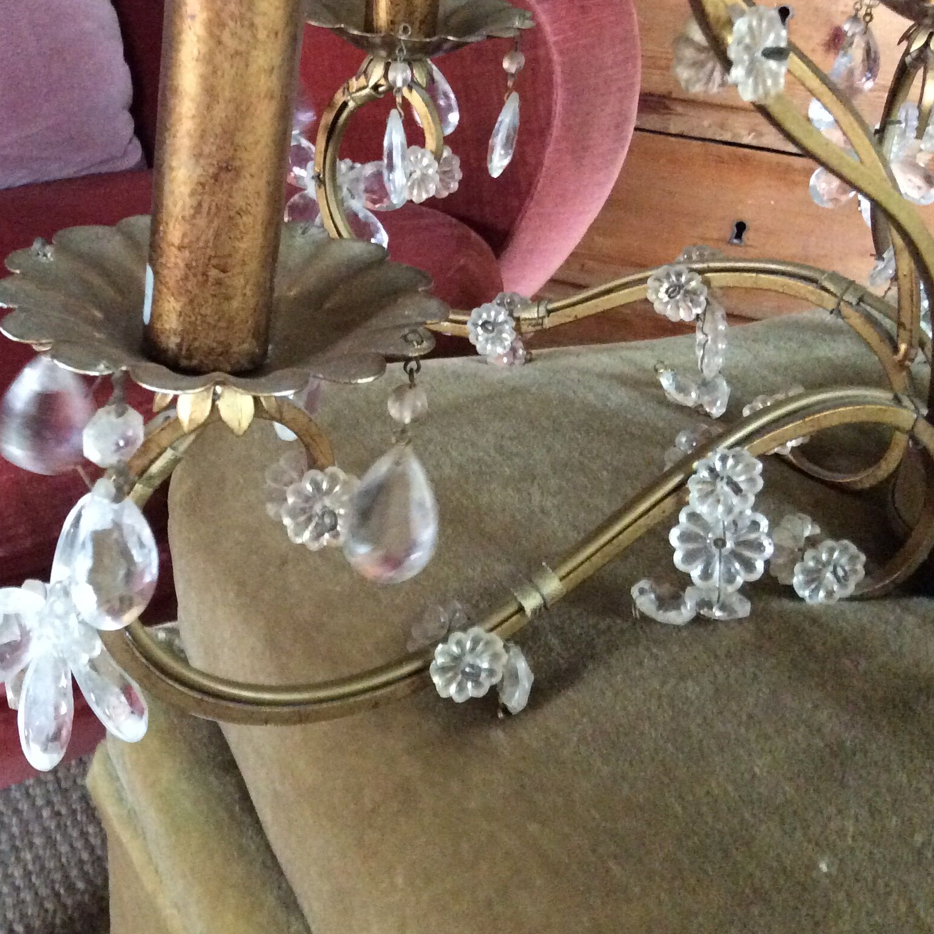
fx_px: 1435
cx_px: 318
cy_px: 440
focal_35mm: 47
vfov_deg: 36.0
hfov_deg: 35.7
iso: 400
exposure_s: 1/17
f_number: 2.4
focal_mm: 3.3
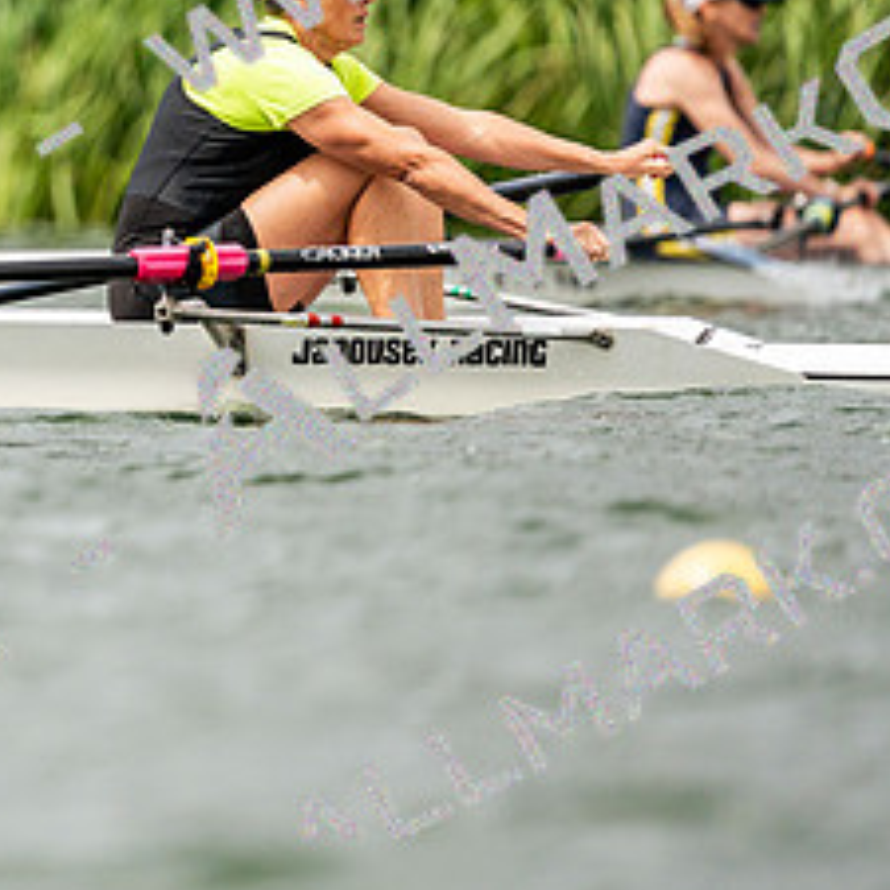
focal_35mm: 1317
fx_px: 38309
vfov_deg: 1.3
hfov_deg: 1.3
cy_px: 160
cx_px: -142
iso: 400
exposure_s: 1/2000
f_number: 6.3
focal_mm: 600
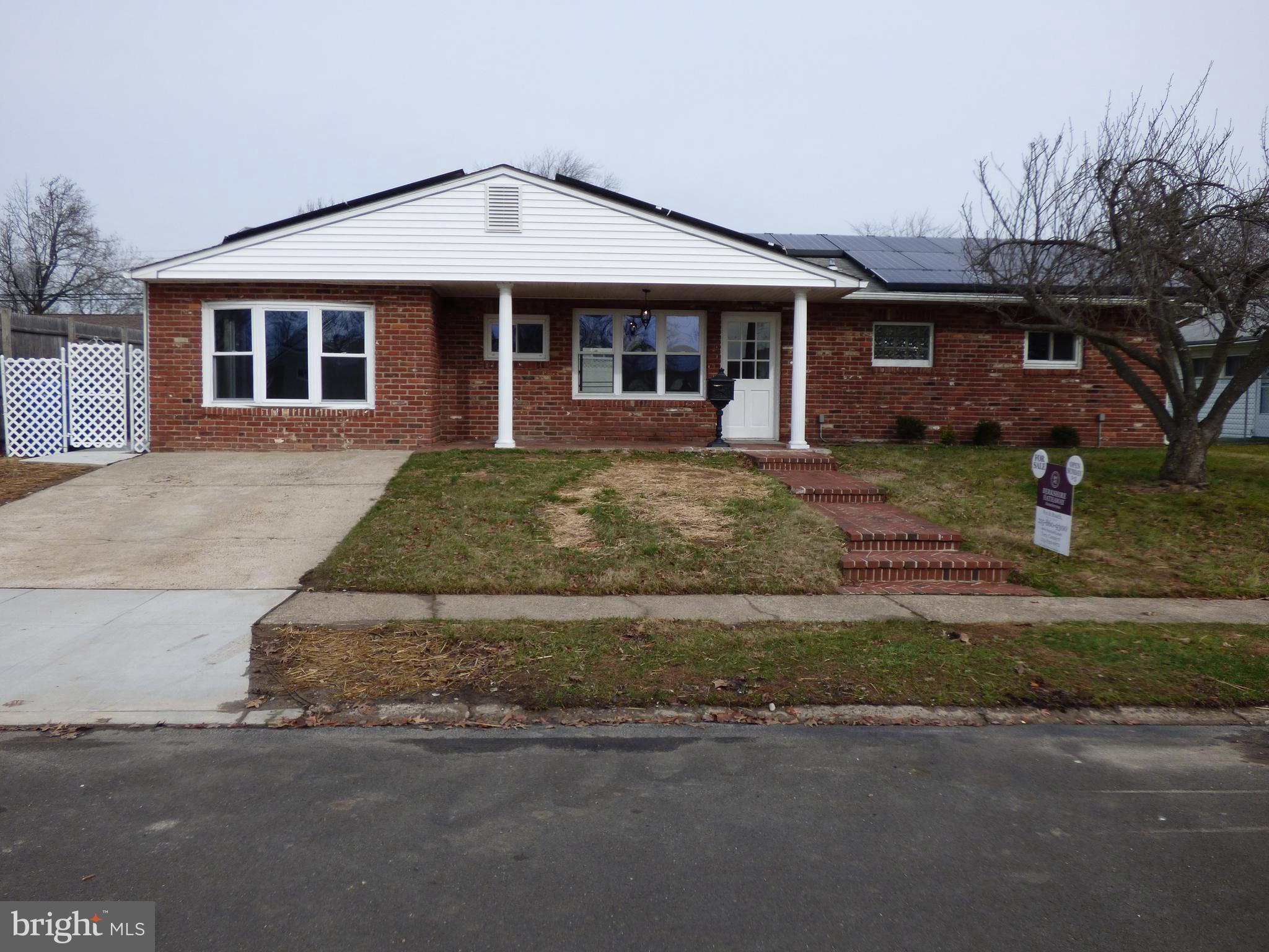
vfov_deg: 48.2
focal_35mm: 29
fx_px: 1063
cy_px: 476
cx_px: 634
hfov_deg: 61.7
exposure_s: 1/1000
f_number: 3.2
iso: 100
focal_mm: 5.04
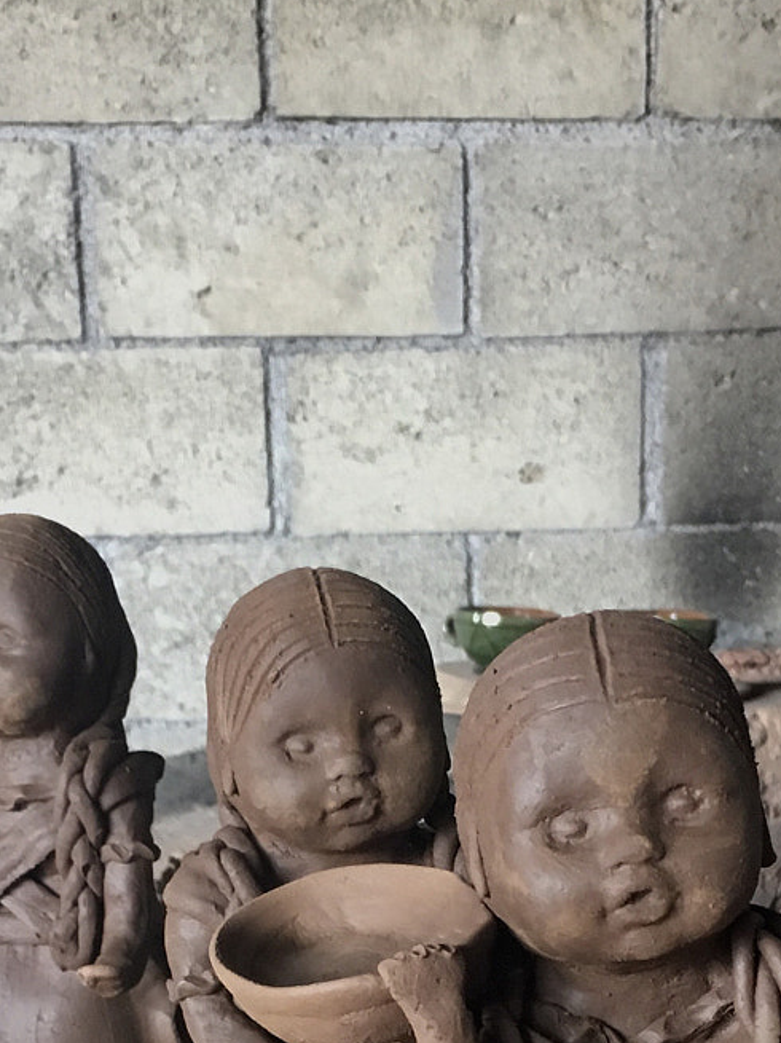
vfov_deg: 25.9
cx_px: 421
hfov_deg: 20.7
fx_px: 2137
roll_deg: +1.1
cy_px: 1064
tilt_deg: -15.8
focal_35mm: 71
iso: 160
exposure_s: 1/30
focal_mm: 4.15
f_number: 2.2
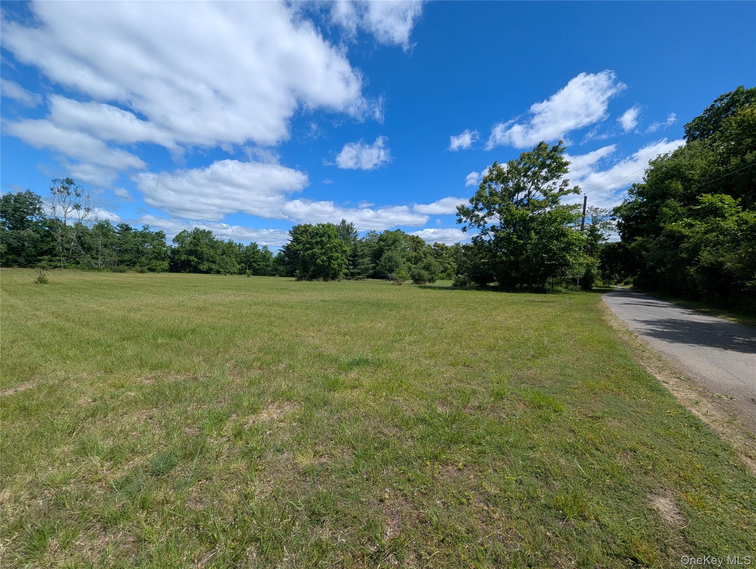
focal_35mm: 13
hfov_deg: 106.1
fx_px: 284
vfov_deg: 90.1
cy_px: 284
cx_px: 378
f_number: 2.2
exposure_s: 1/1842
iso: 47
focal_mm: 1.95
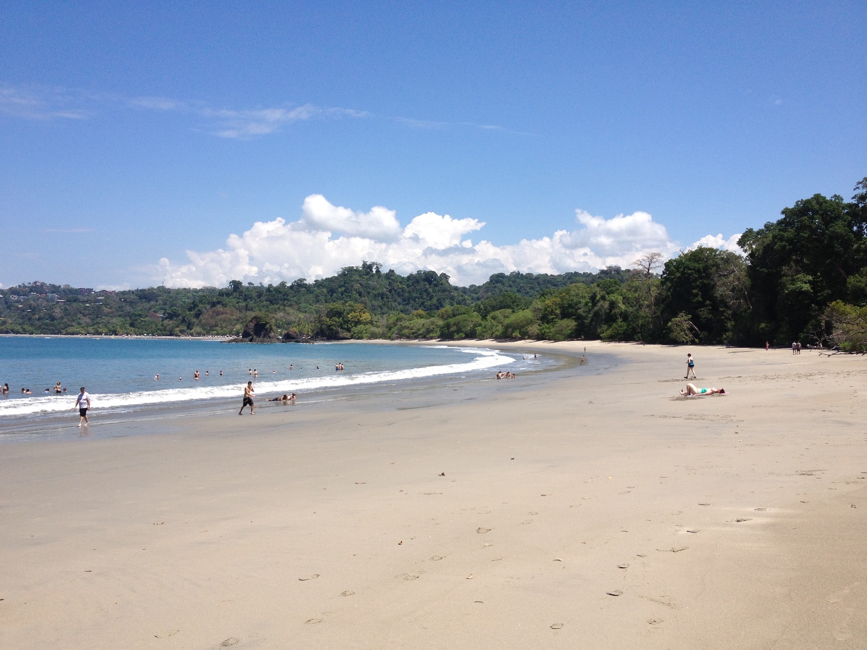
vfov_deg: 40.7
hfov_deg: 52.6
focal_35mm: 35
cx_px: 434
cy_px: 325
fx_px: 877
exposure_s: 1/2304
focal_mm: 4.28
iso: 50
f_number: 2.4
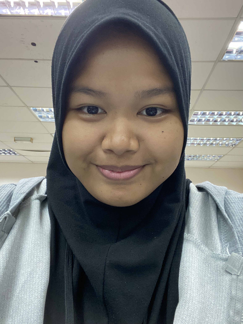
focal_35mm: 30
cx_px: 122
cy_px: 162
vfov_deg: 60.0
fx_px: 281
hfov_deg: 46.8
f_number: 2.2
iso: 400
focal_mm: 2.71
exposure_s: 1/33
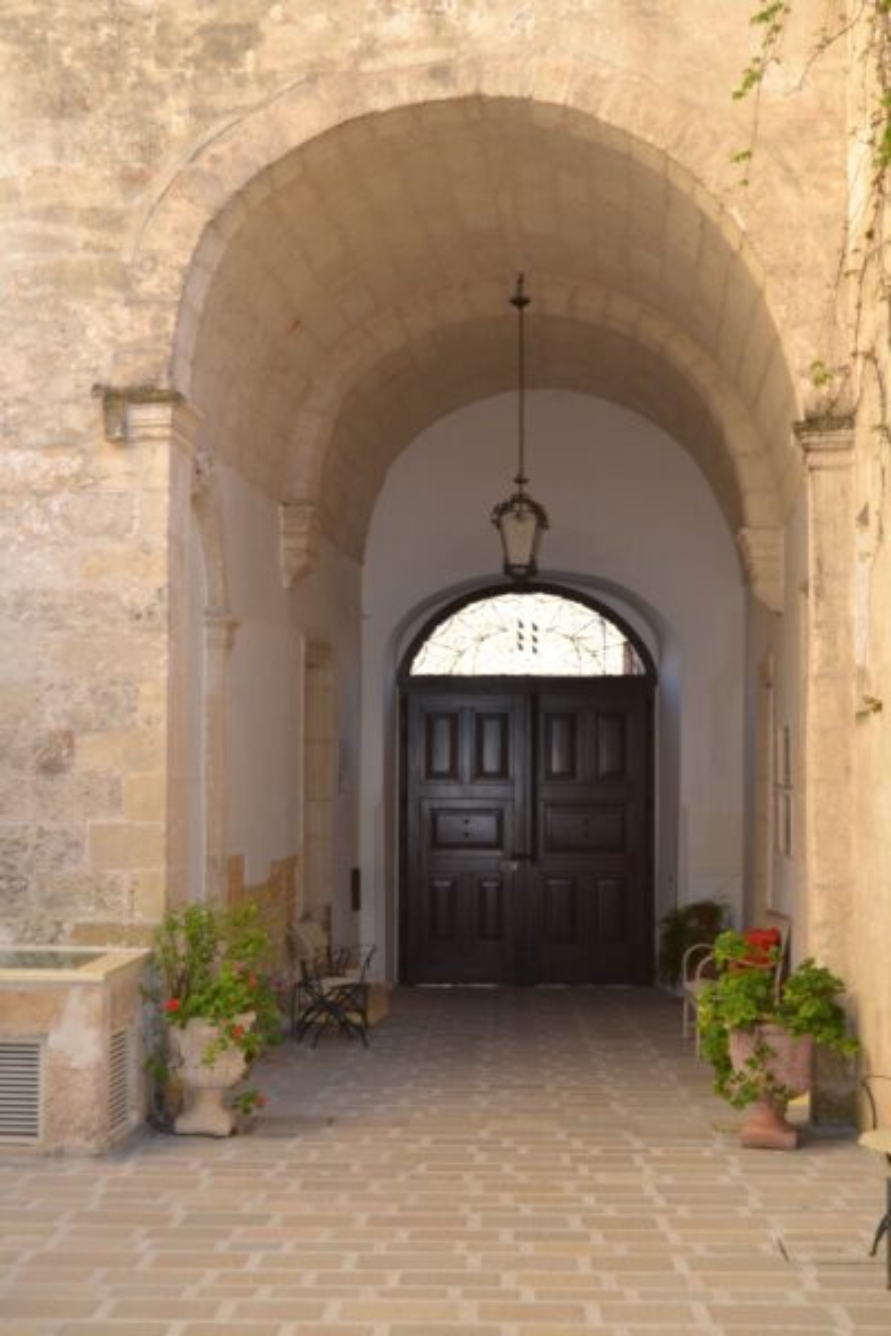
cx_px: 446
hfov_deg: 26.5
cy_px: 668
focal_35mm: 51
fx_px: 1893
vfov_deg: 38.9
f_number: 4.5
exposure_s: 1/125
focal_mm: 34
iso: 180
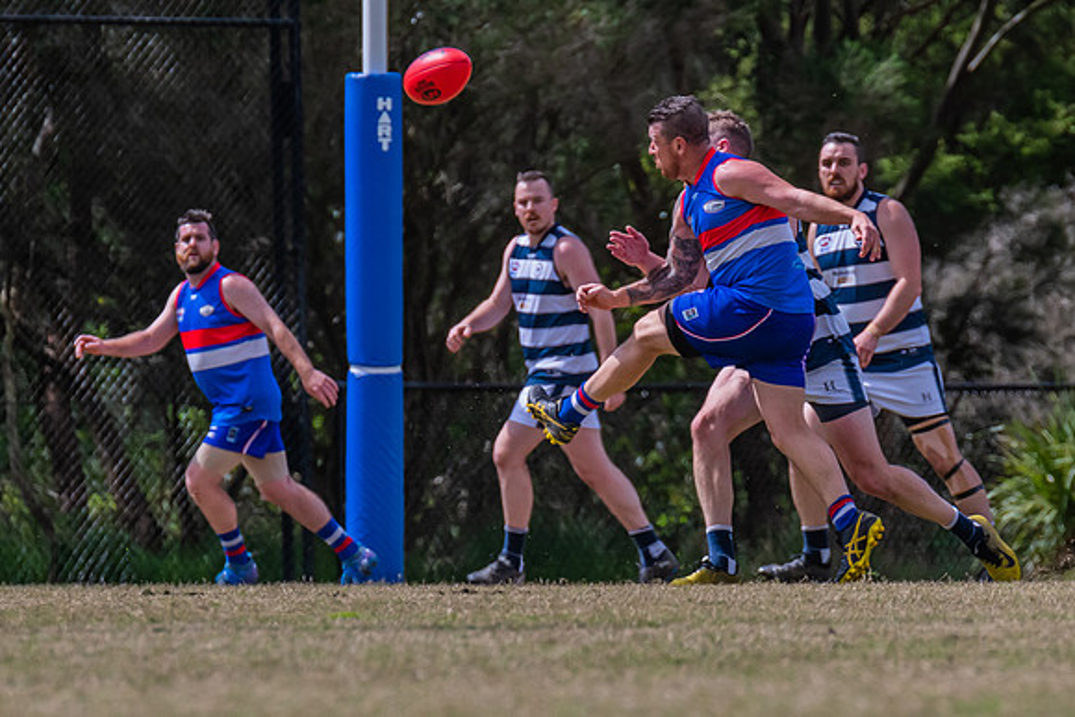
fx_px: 22619
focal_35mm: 757
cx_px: 616
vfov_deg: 1.8
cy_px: 437
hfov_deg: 2.7
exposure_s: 1/1600
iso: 800
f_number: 7.1
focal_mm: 420
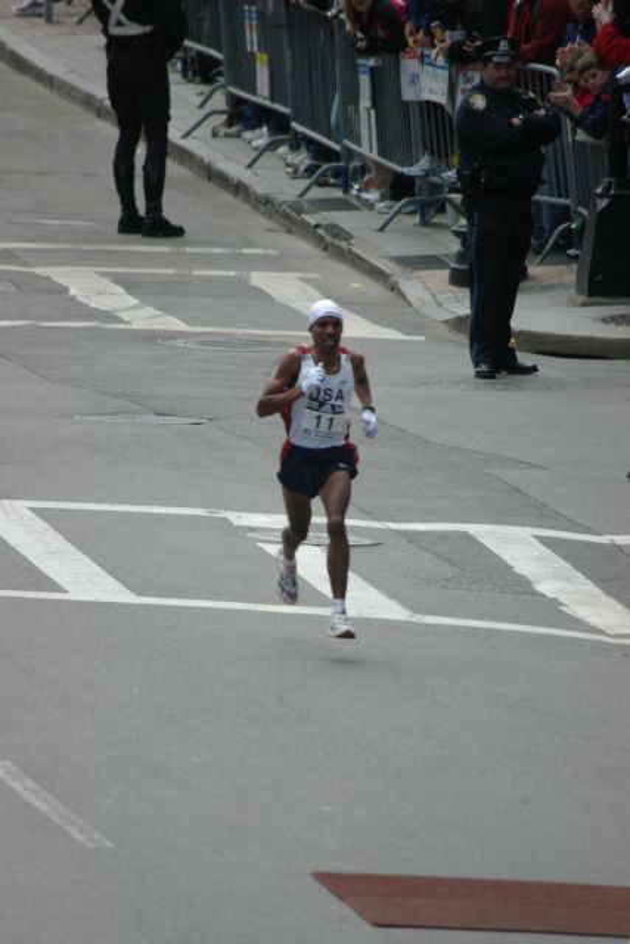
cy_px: 472
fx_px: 19675
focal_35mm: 750
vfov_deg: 2.7
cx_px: 315
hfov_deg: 1.8
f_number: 7.1
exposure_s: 1/500
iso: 400
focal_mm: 500
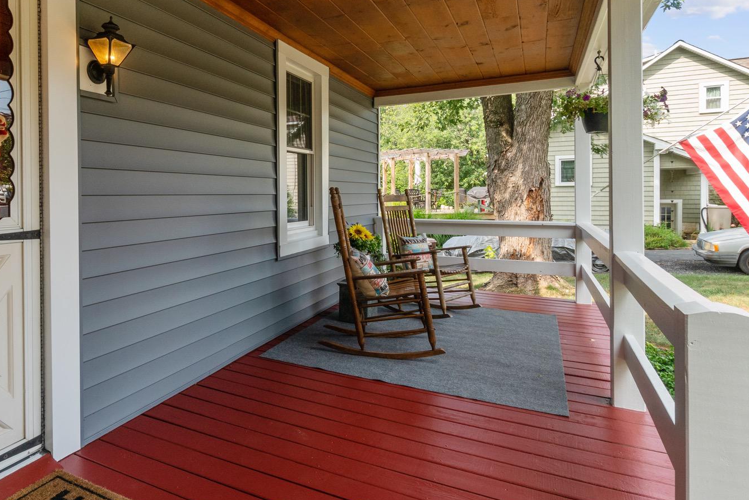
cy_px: 207
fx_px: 479
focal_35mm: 23
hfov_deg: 74.2
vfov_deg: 54.8
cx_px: 262
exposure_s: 1/60
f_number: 13
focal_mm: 10
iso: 400
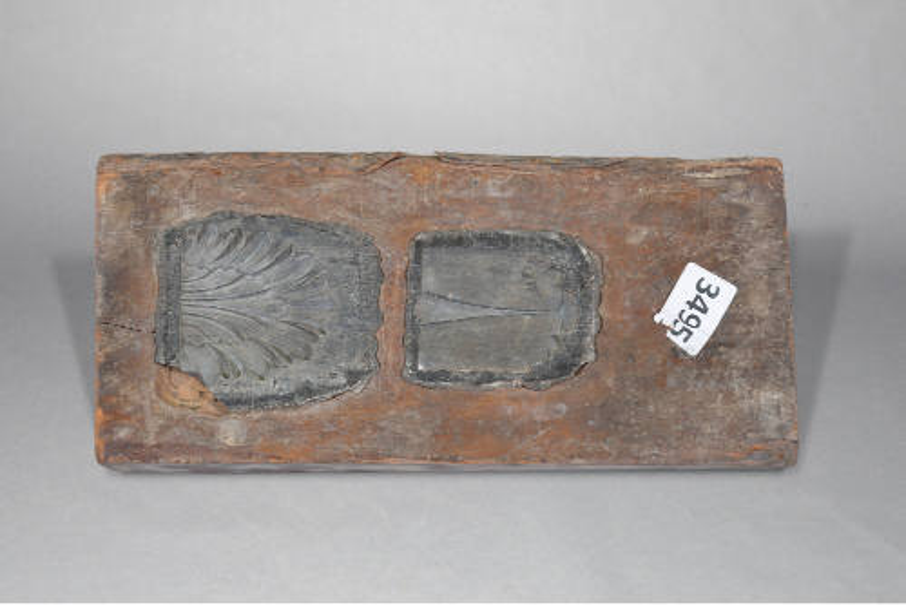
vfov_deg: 22.7
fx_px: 1511
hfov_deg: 33.4
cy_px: 302
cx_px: 453
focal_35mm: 60
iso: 100
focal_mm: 60
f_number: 11
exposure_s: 1/4
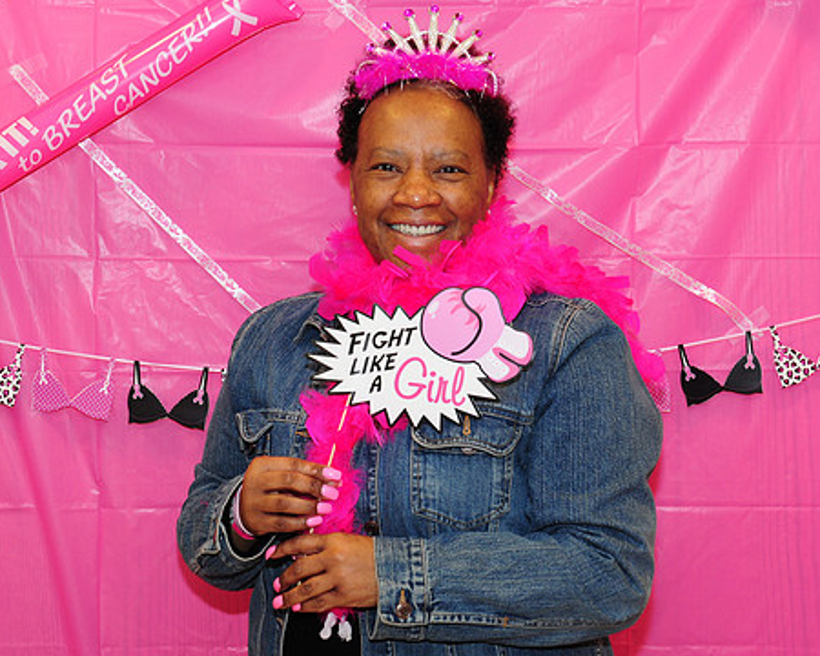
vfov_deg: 18.8
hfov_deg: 23.4
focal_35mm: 82
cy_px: 336
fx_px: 1980
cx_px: 405
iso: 640
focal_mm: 45
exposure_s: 1/60
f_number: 5.6
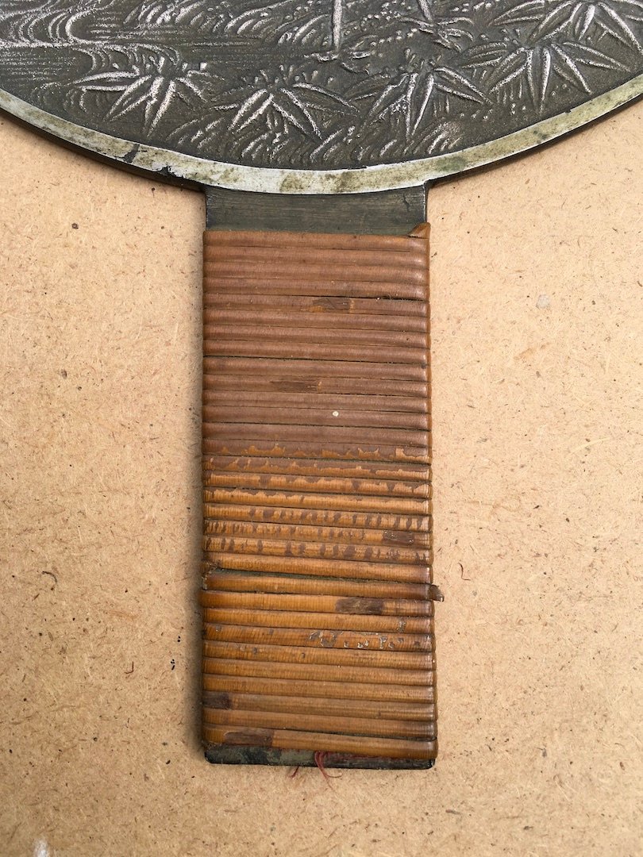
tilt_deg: -86.4
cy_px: 428
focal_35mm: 29
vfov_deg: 61.7
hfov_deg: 48.2
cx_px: 322
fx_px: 718
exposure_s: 1/810
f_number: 2.2
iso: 25
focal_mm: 4.15
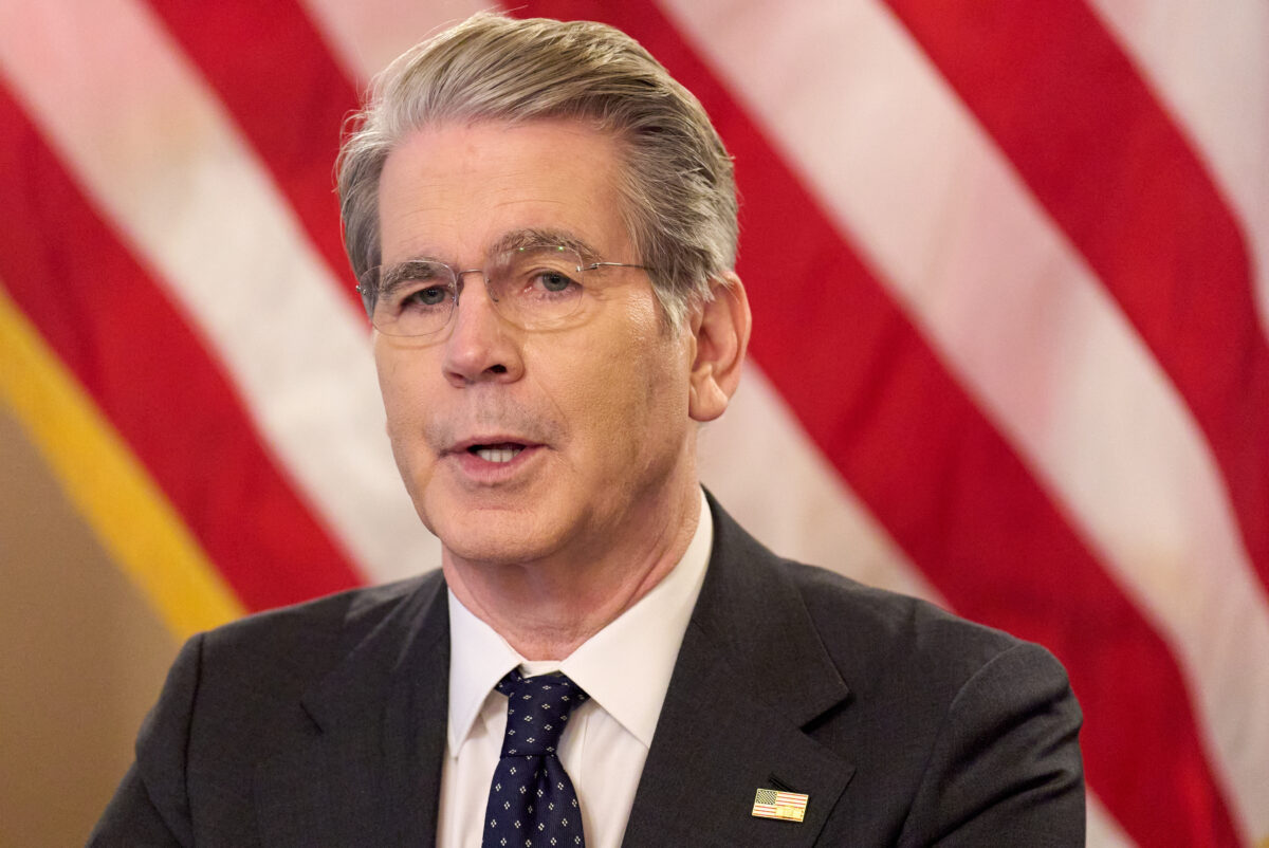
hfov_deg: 6.9
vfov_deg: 4.6
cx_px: 634
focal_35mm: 300
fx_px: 10582
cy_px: 424
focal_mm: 200
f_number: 2.8
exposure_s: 1/200
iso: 4000
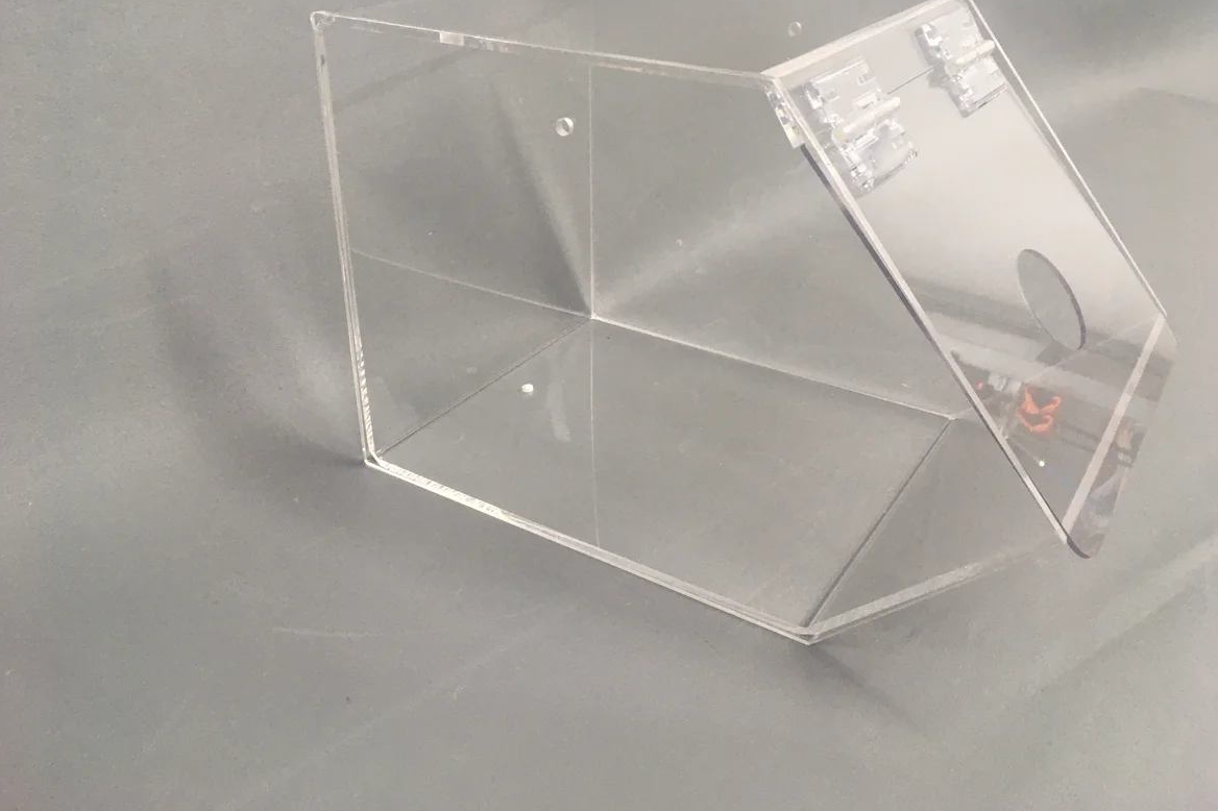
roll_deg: -1.2
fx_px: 1048
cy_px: 362
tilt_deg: -26.0
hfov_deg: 60.3
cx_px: 616
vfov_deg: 42.2
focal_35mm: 31
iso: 80
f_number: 2.2
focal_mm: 4.15
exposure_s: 1/33
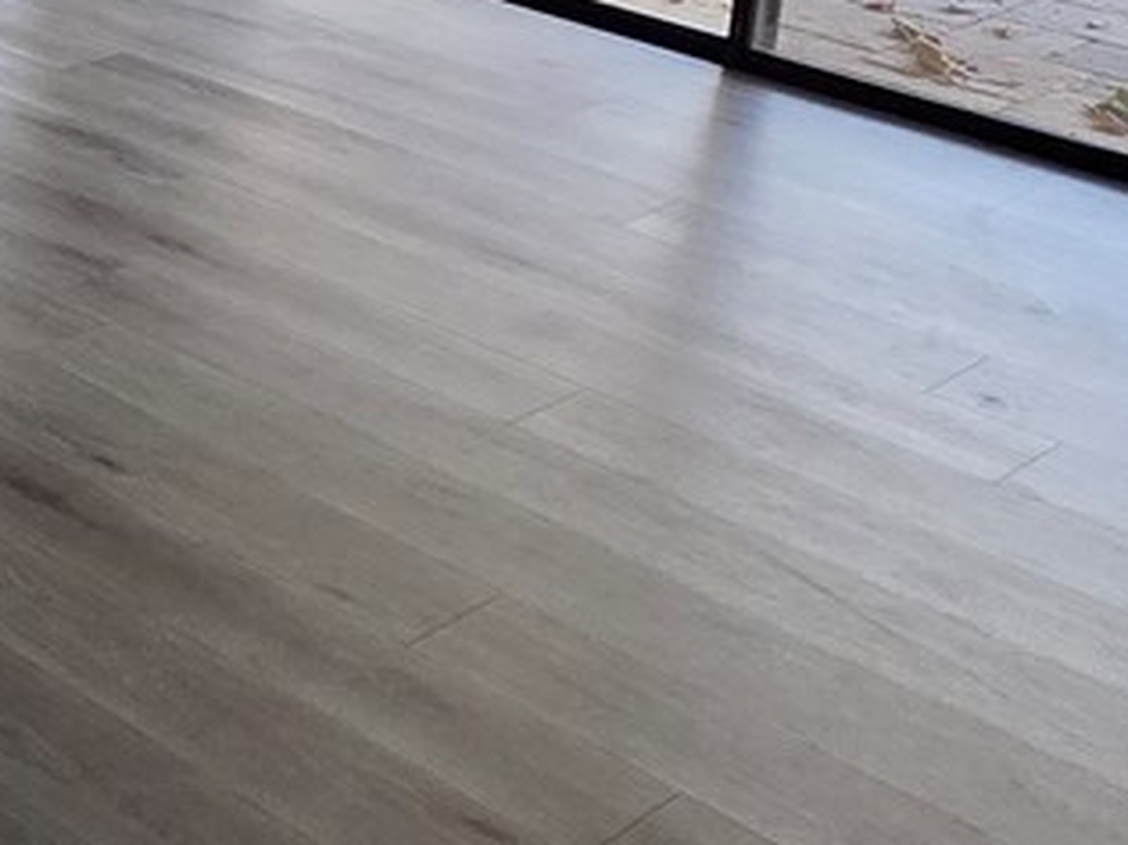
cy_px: -419
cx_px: -970
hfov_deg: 20.0
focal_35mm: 66
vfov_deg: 19.4
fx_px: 2150
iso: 250
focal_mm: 2.2
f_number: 1.9
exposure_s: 1/120
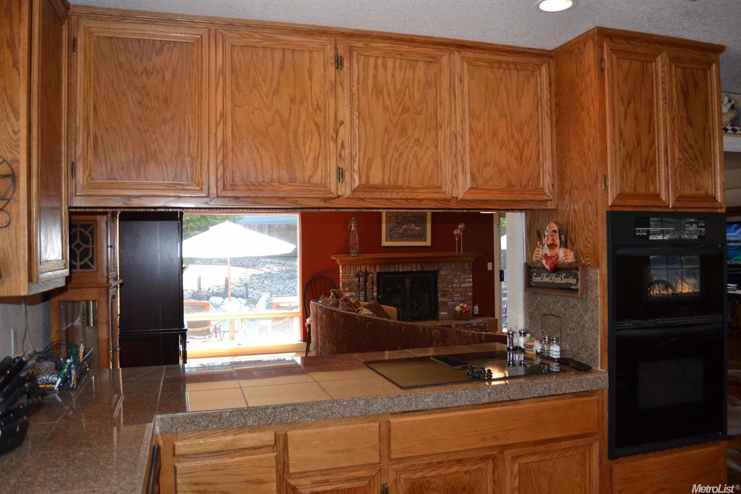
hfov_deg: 67.4
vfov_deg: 47.9
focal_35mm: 27
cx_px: 370
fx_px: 556
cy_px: 247
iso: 360
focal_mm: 18
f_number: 4
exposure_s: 1/125
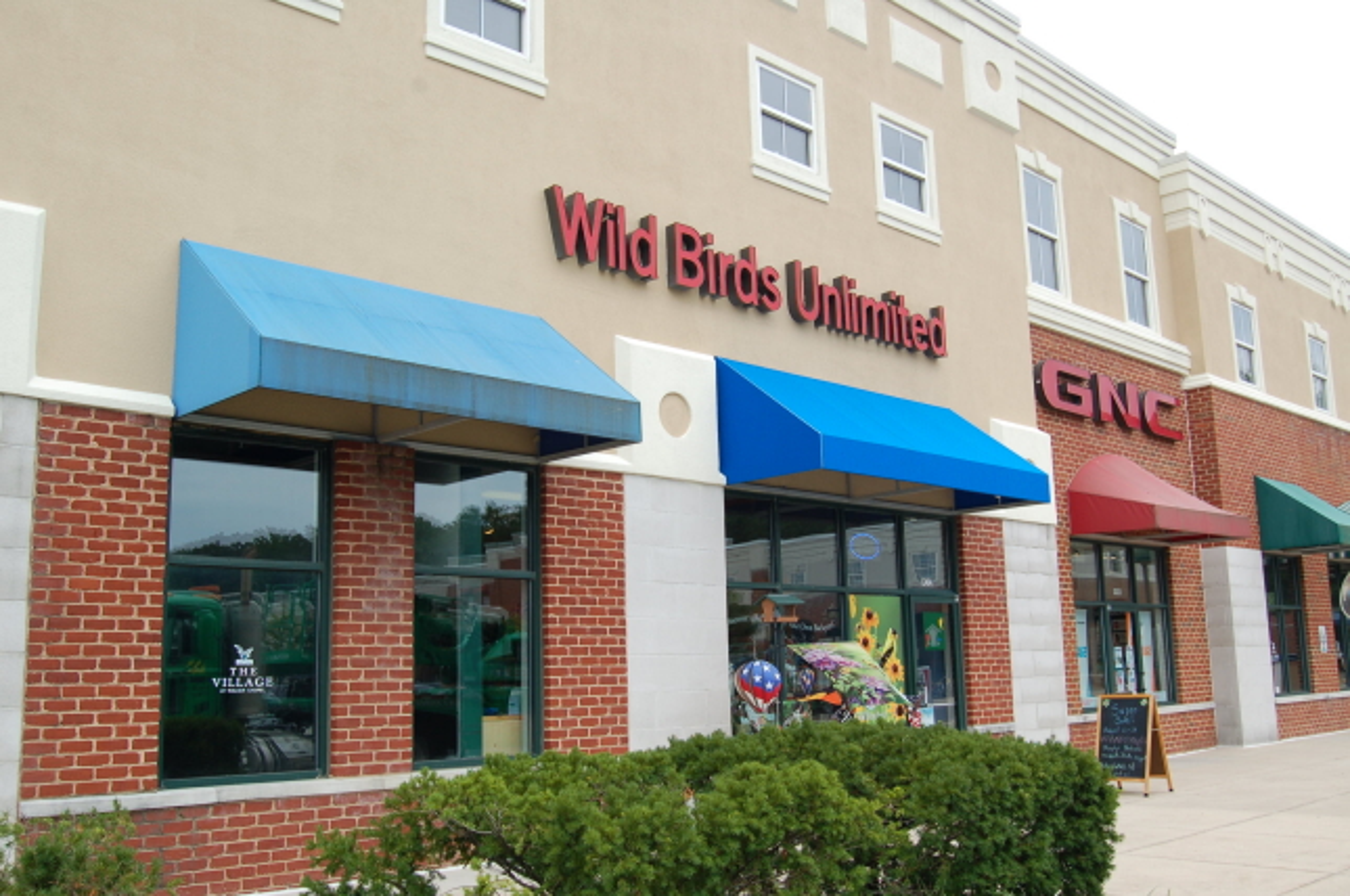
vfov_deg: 38.2
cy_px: 448
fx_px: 1292
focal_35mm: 34
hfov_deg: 55.2
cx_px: 675
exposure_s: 1/200
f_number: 7.1
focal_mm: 23
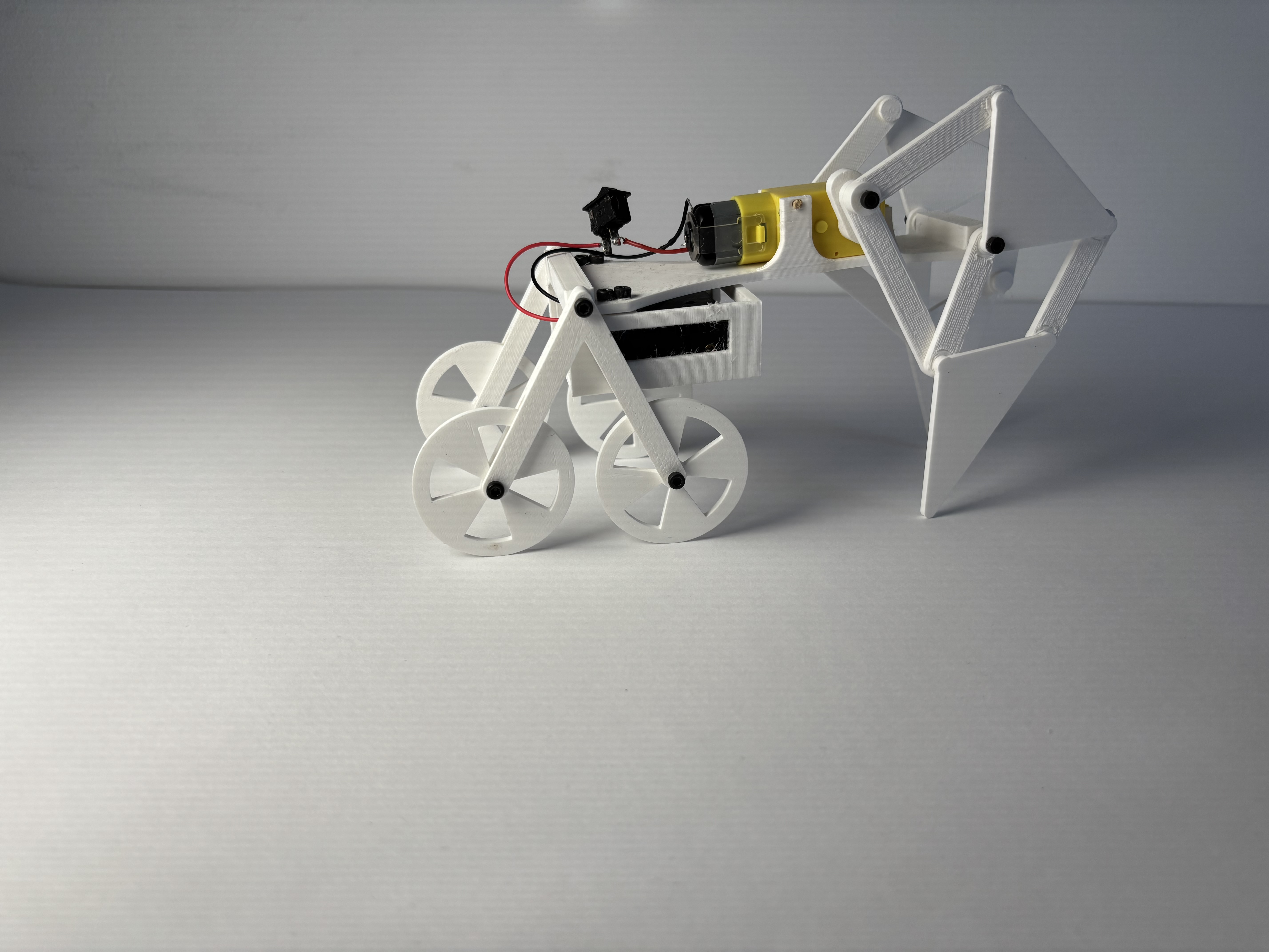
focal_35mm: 26
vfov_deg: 53.1
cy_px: 476
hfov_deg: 67.3
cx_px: 634
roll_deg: -0.4
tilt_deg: -23.3
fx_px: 953
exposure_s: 1/811
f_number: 1.6
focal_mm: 5.96
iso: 50
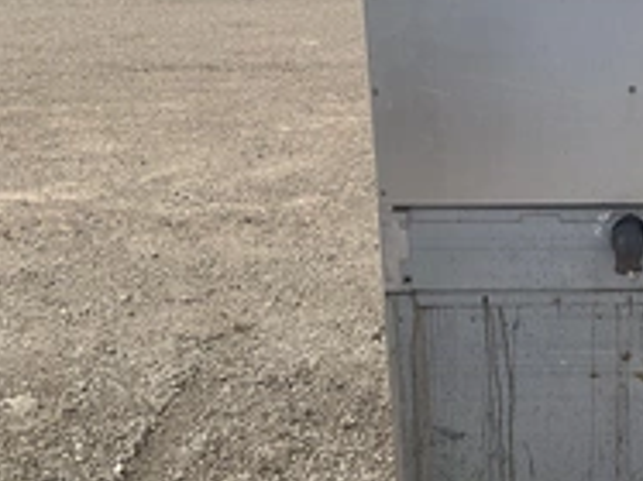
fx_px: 1151
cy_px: 285
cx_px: 598
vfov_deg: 23.6
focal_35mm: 62
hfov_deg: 29.7
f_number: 1.8
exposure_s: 1/792
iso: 25
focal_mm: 3
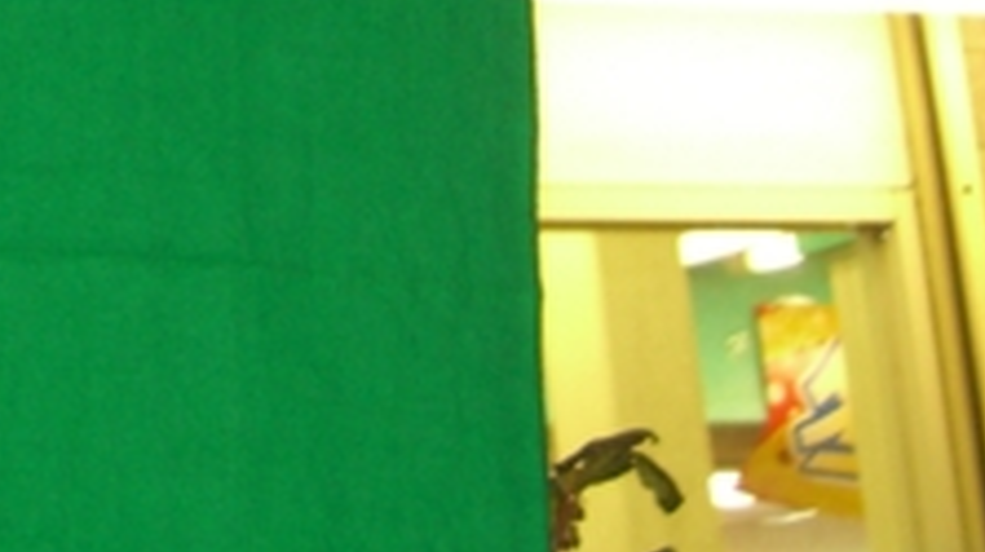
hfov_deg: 9.4
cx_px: -512
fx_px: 5819
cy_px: -702
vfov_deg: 5.3
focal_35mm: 223
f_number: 3.6
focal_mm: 11.8
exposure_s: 1/60
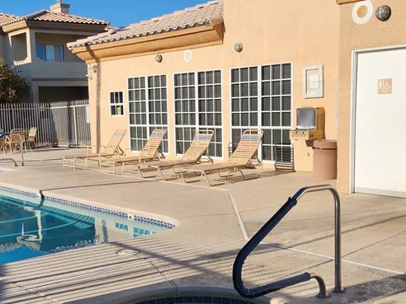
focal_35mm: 50
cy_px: 188
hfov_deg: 37.9
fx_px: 586
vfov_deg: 29.0
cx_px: 144
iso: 50
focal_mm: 5
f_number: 1.8
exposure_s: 1/5271
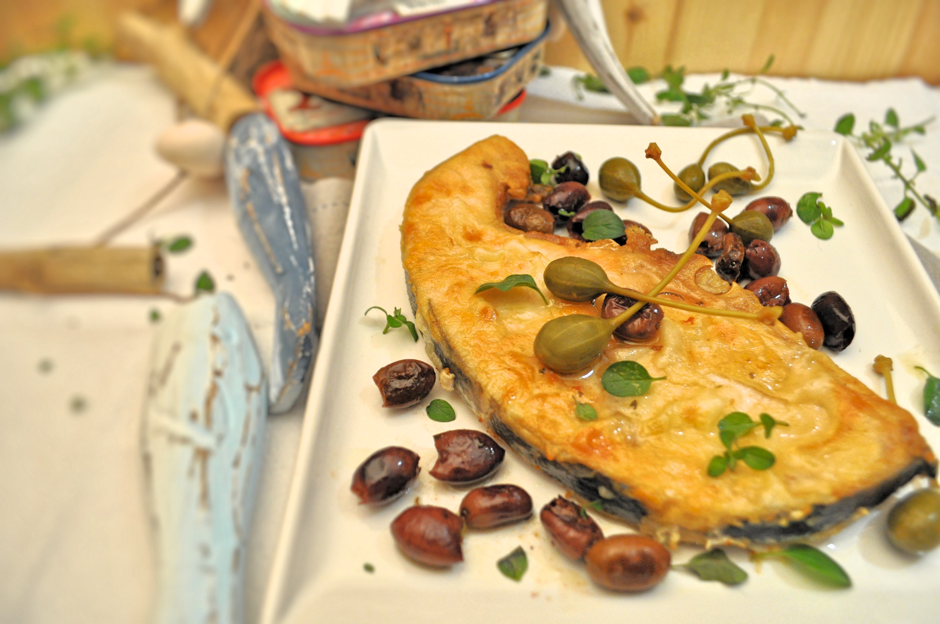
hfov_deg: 67.4
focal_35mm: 27
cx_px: 470
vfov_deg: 47.8
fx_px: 704
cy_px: 312
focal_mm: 18
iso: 900
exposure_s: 1/60
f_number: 4
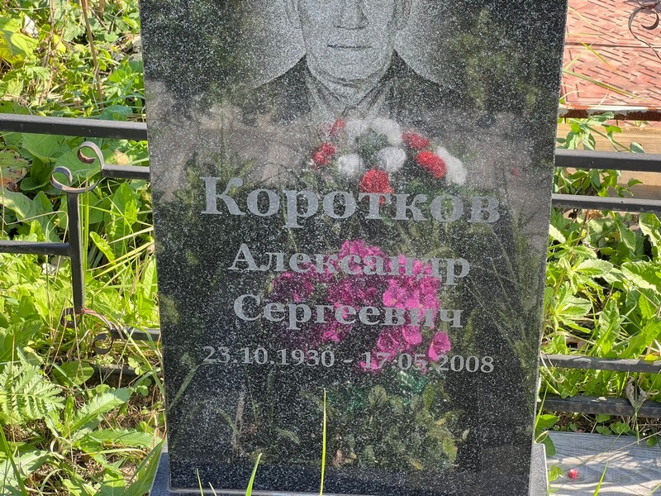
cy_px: 248
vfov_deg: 19.1
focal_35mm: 77
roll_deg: +0.4
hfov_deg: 25.3
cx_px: 330
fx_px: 1470
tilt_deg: -29.2
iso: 40
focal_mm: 9
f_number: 2.8
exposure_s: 1/121
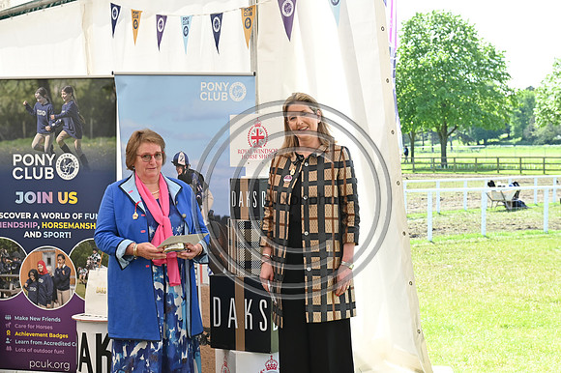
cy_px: 186
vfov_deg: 19.4
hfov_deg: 28.9
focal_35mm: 70
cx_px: 280
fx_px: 1090
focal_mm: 70
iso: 800
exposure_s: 1/320
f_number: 8
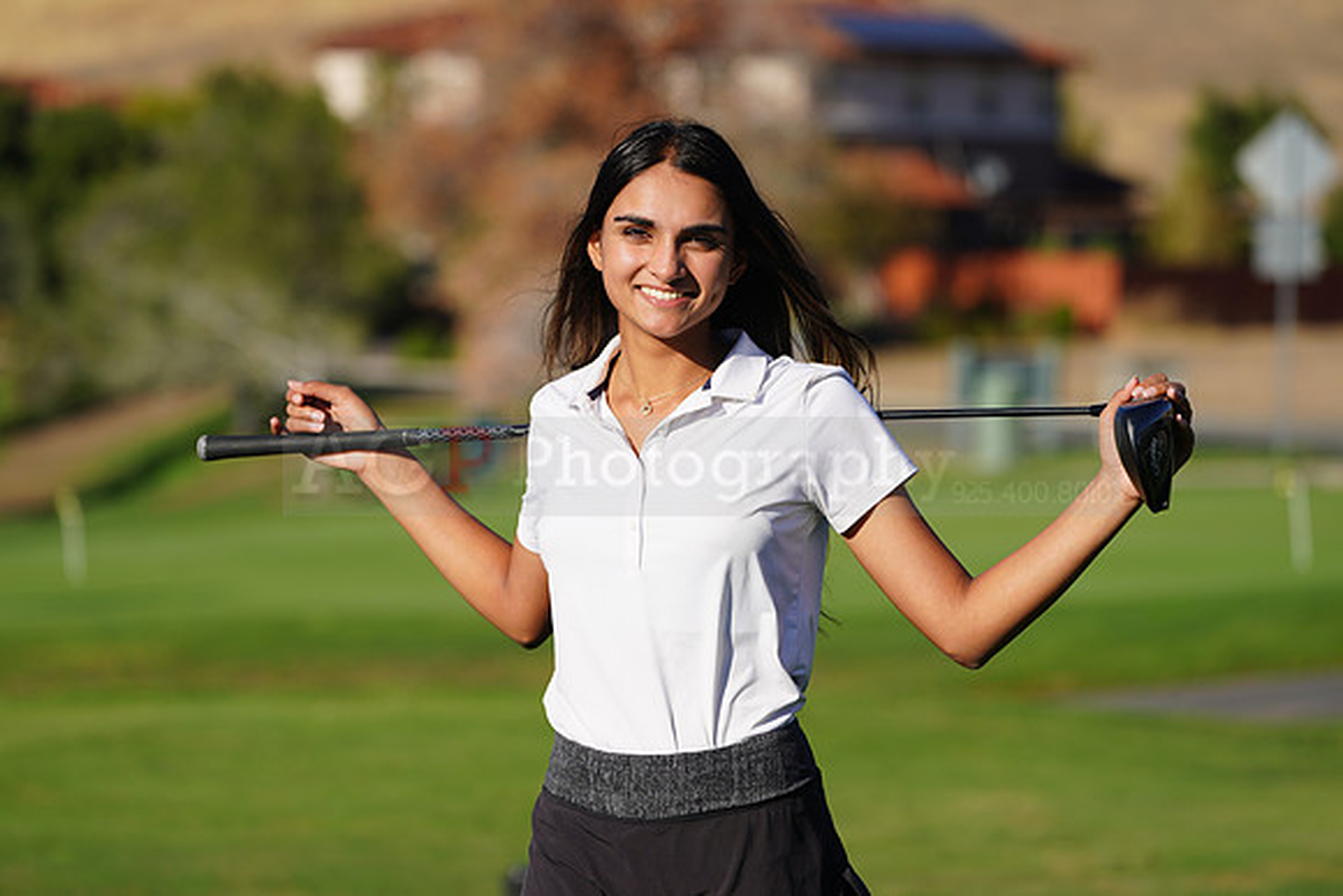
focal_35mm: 196
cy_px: 448
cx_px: 672
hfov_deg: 10.5
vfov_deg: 7.0
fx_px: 7313
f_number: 5.6
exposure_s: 1/640
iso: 100
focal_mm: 196
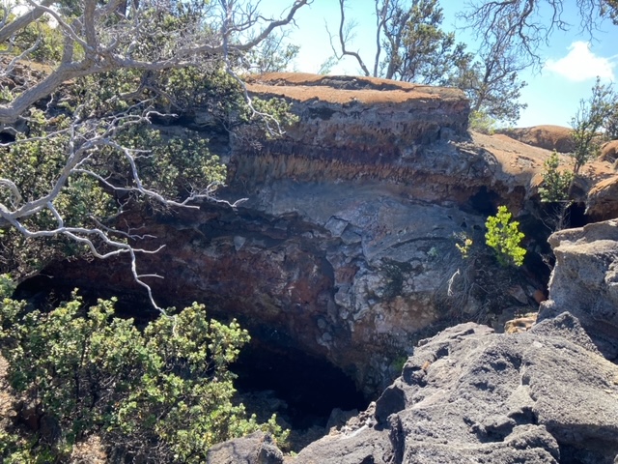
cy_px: 232
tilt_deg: -14.2
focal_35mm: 28
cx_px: 309
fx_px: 500
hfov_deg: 63.4
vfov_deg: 49.7
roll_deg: -15.7
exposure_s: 1/204
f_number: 1.8
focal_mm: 3.99
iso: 20
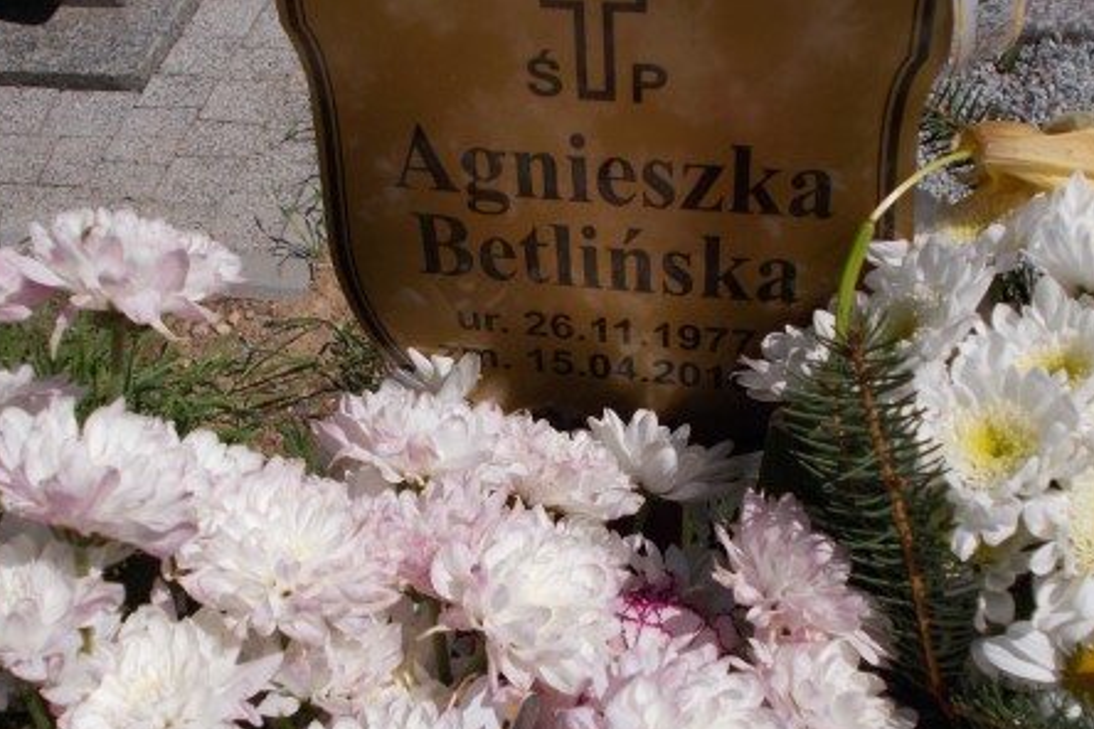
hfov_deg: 38.9
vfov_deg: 26.5
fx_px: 1550
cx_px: 517
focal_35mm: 51
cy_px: 389
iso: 80
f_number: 9.2
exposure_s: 1/400
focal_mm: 6
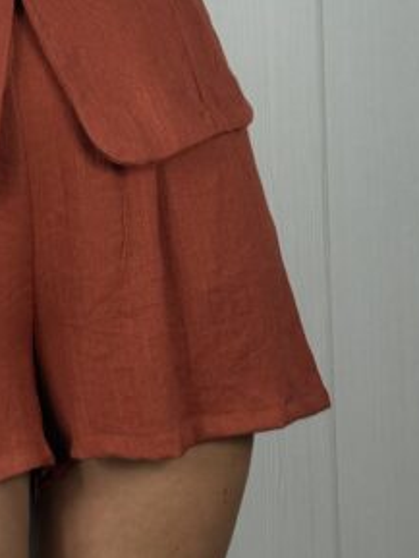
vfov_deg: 14.5
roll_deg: +3.1
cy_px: -37
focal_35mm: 133
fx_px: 2145
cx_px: -27
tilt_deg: -26.5
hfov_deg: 11.0
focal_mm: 6.76
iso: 64
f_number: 1.78
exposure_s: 1/100
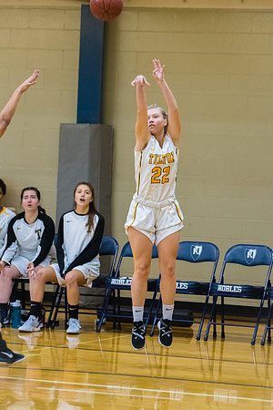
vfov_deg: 11.0
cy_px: 205
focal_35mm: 188
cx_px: 136
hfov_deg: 7.3
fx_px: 2133
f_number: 2.8
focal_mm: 125
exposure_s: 1/400
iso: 3200
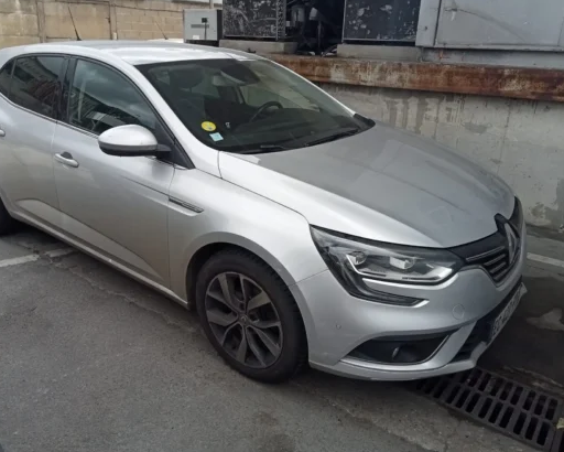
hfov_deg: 55.6
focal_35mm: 32
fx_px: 534
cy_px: 220
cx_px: 280
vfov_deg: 45.8
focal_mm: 3.46
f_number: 2.2
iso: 103
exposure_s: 1/622
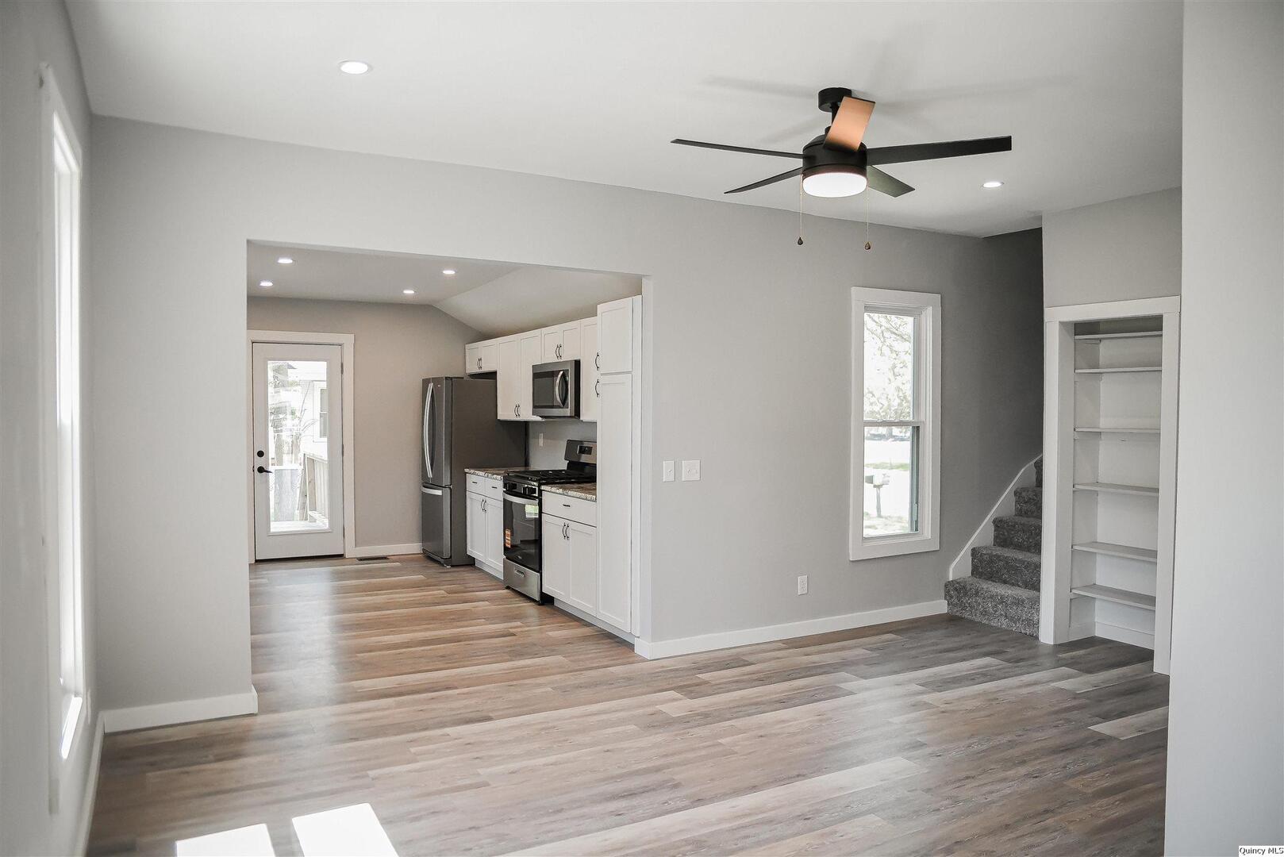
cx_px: 642
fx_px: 856
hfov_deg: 73.7
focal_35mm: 24
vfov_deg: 53.2
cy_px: 428
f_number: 2.8
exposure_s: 1/1000
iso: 2000
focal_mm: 24
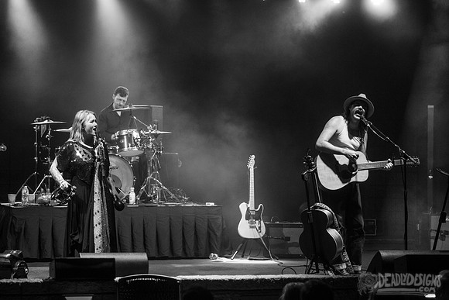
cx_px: 214
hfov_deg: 17.7
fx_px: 1438
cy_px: 137
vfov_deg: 11.9
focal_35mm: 115
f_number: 3.2
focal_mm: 100
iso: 2500
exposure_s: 1/400
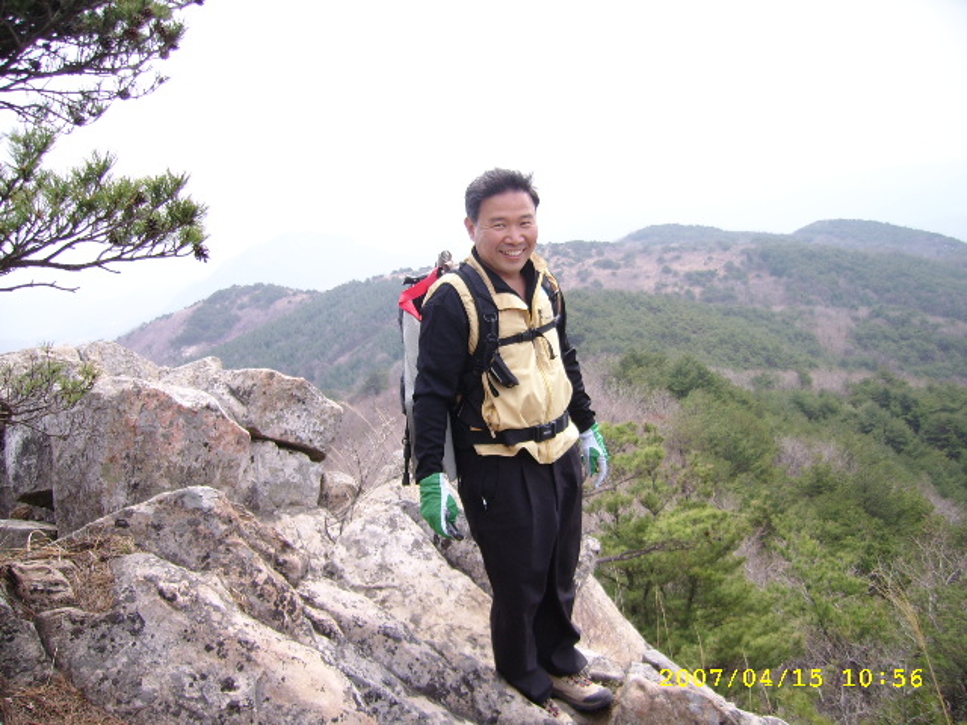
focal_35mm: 35
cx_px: 484
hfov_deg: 52.6
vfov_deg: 40.7
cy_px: 362
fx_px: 978
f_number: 2.8
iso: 50
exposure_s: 1/458
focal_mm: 5.95
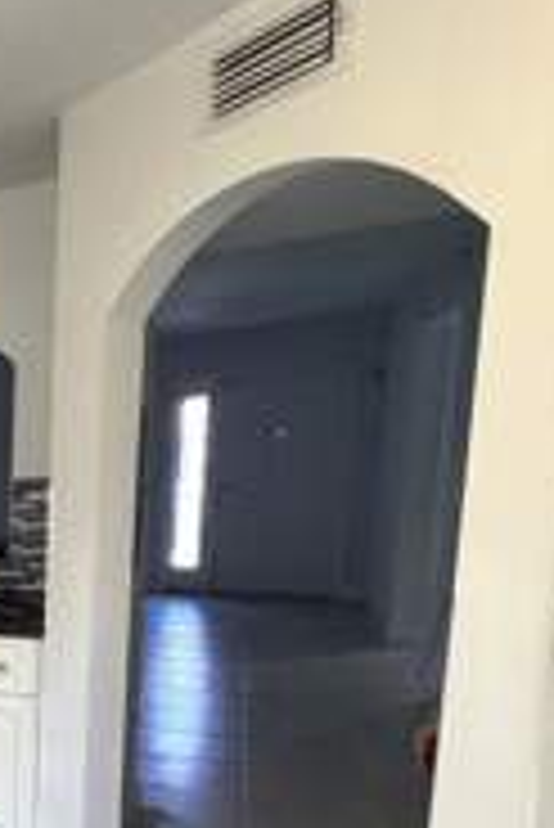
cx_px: -428
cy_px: 603
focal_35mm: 38
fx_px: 875
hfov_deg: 22.2
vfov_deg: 49.0
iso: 320
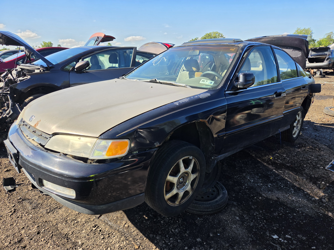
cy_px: 125
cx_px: 167
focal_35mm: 23
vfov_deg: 58.9
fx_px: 222
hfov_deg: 73.9
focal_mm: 5.4
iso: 80
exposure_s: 1/2723
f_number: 1.8
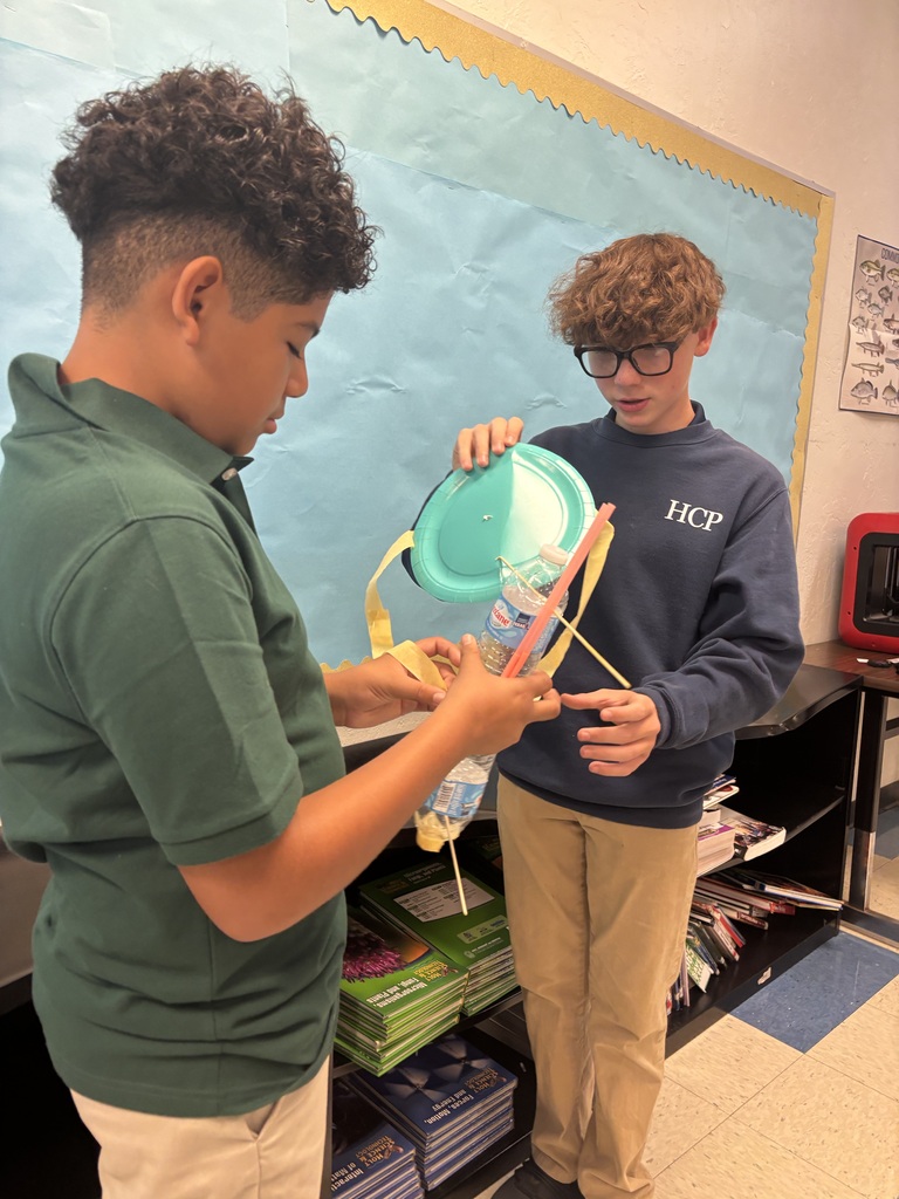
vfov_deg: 67.3
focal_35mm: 26
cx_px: 450
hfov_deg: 53.1
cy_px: 600
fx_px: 900
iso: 160
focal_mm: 5.96
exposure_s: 1/60
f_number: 1.6
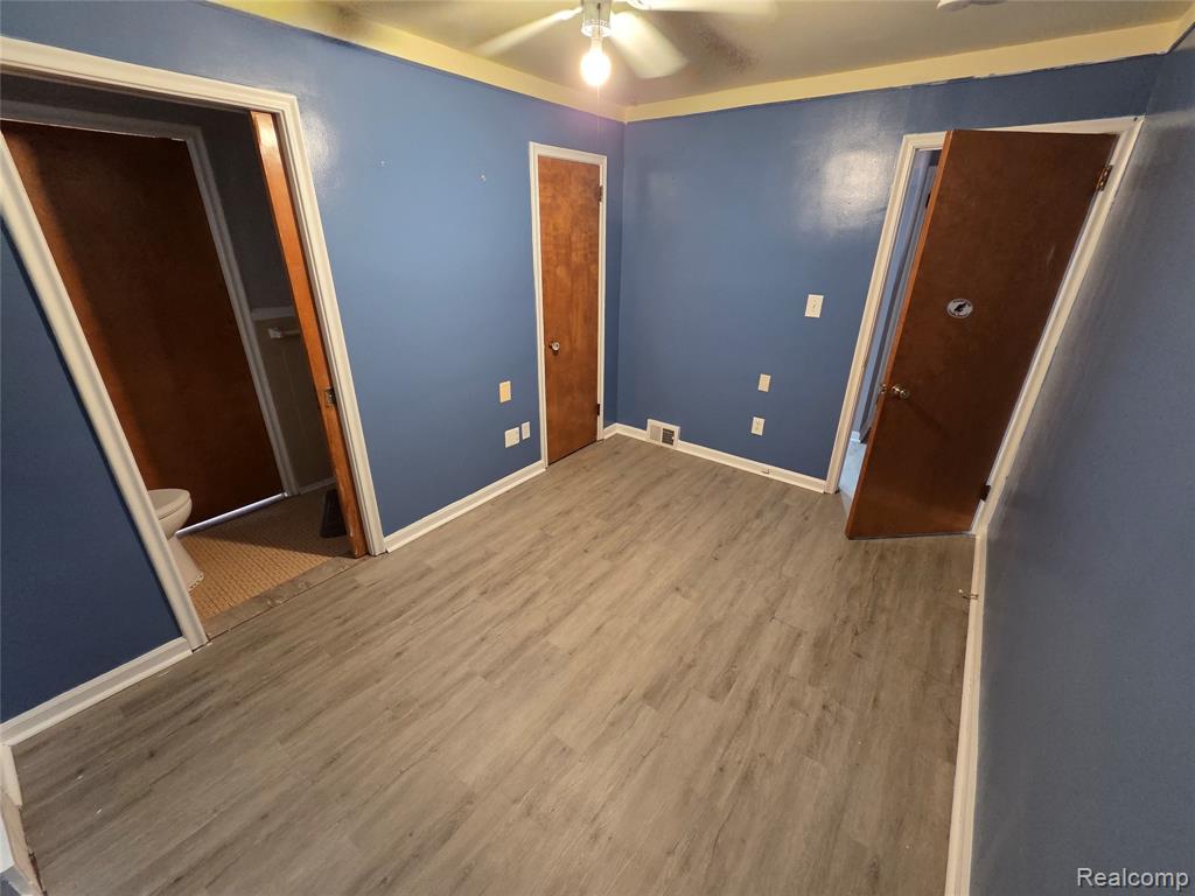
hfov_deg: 106.2
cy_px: 448
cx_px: 598
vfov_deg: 89.9
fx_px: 449
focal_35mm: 13
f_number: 2.2
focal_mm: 2.2
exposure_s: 1/60
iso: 1000
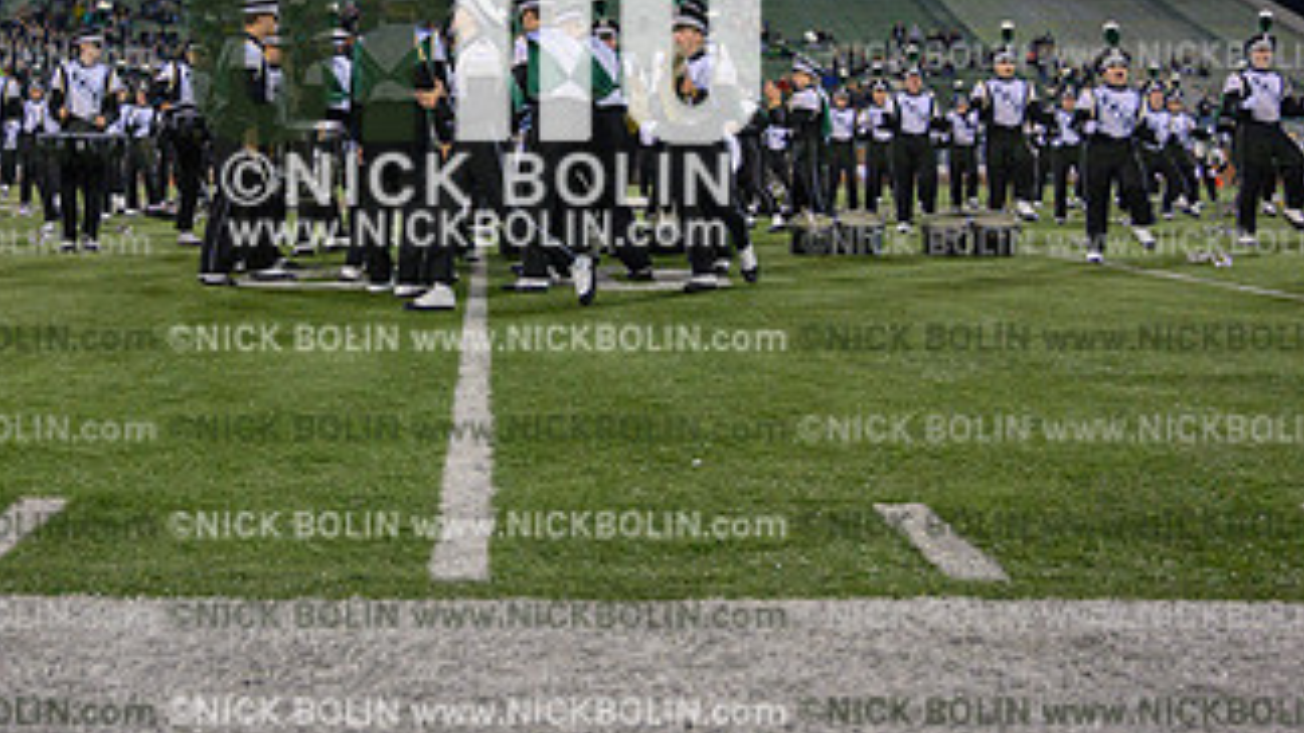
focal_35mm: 45
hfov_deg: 45.0
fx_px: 1555
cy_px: 58
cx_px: 475
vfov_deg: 25.6
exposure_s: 1/1000
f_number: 4
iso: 5000
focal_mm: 24
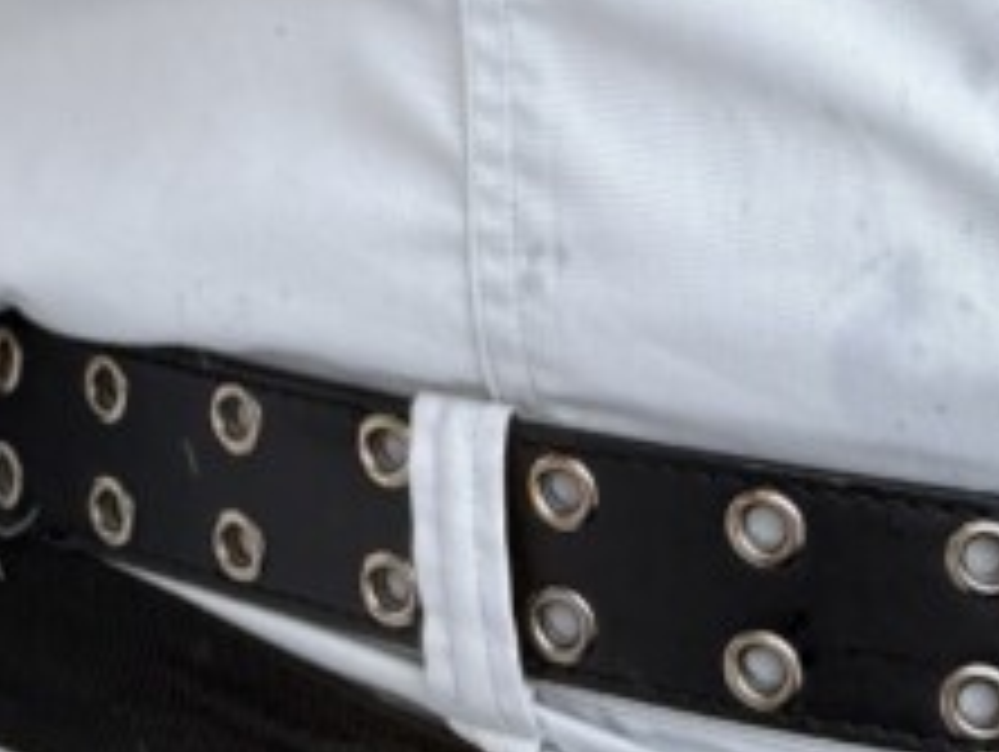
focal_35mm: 117
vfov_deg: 11.2
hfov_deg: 16.2
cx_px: -162
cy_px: -878
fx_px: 3380
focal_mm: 5.96
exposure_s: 1/539
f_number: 1.6
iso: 64
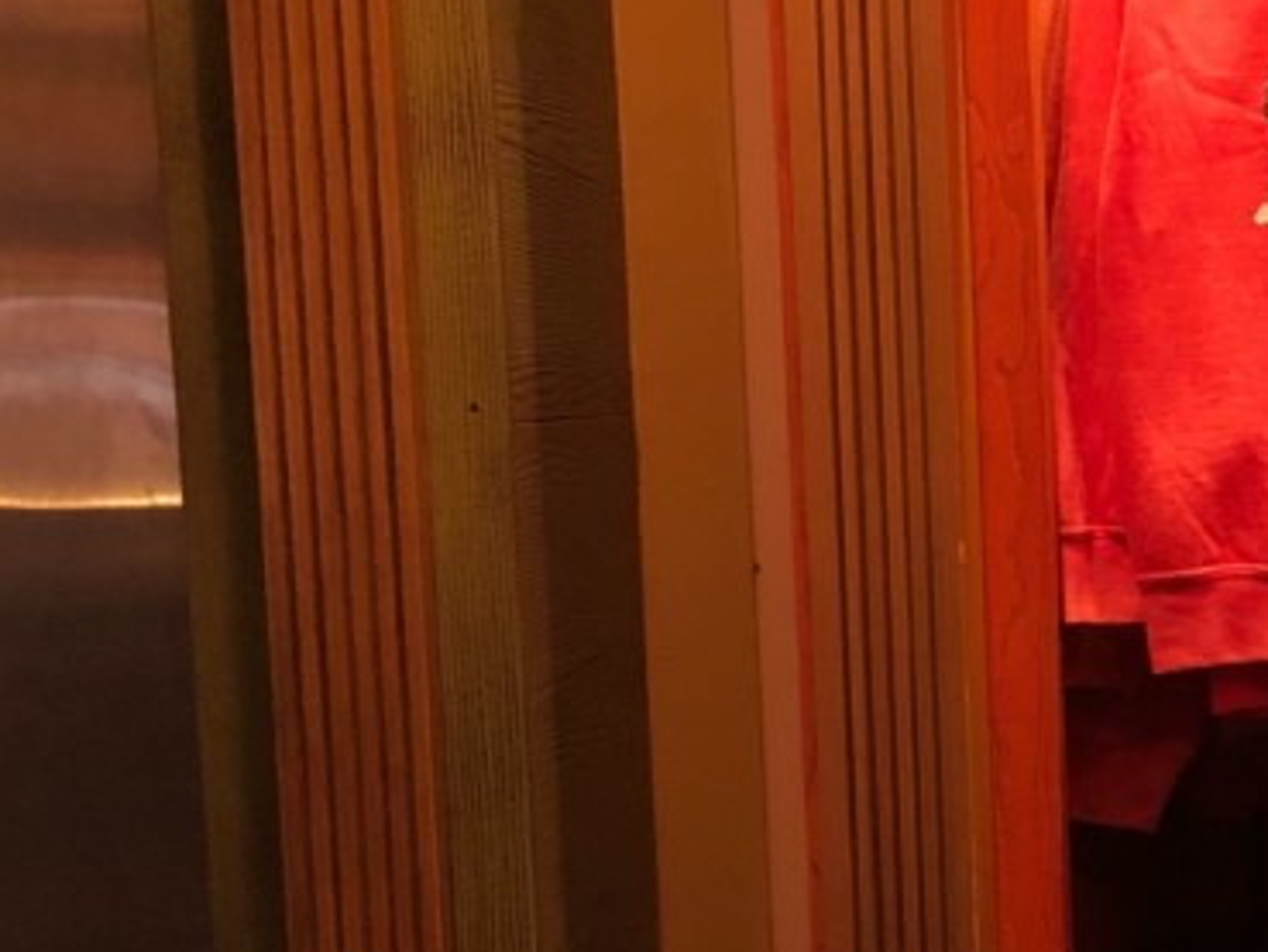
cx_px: 2027
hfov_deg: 18.5
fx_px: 3334
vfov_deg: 16.1
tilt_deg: -7.6
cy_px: 845
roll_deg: -0.6
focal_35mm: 91
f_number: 1.8
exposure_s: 1/15
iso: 64
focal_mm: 3.99
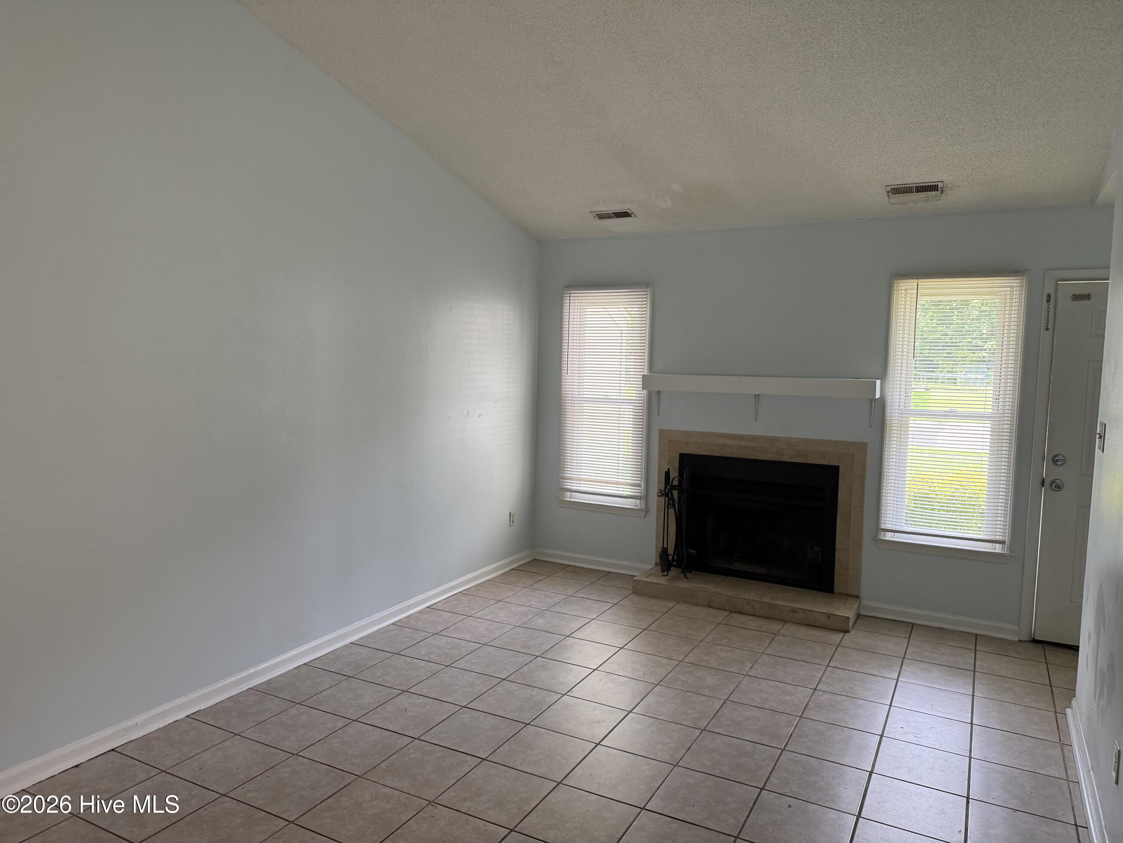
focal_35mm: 24
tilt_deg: -4.6
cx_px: 562
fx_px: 779
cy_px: 422
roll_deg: -0.5
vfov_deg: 56.8
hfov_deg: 71.6
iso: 200
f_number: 1.78
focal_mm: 6.76
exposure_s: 1/240
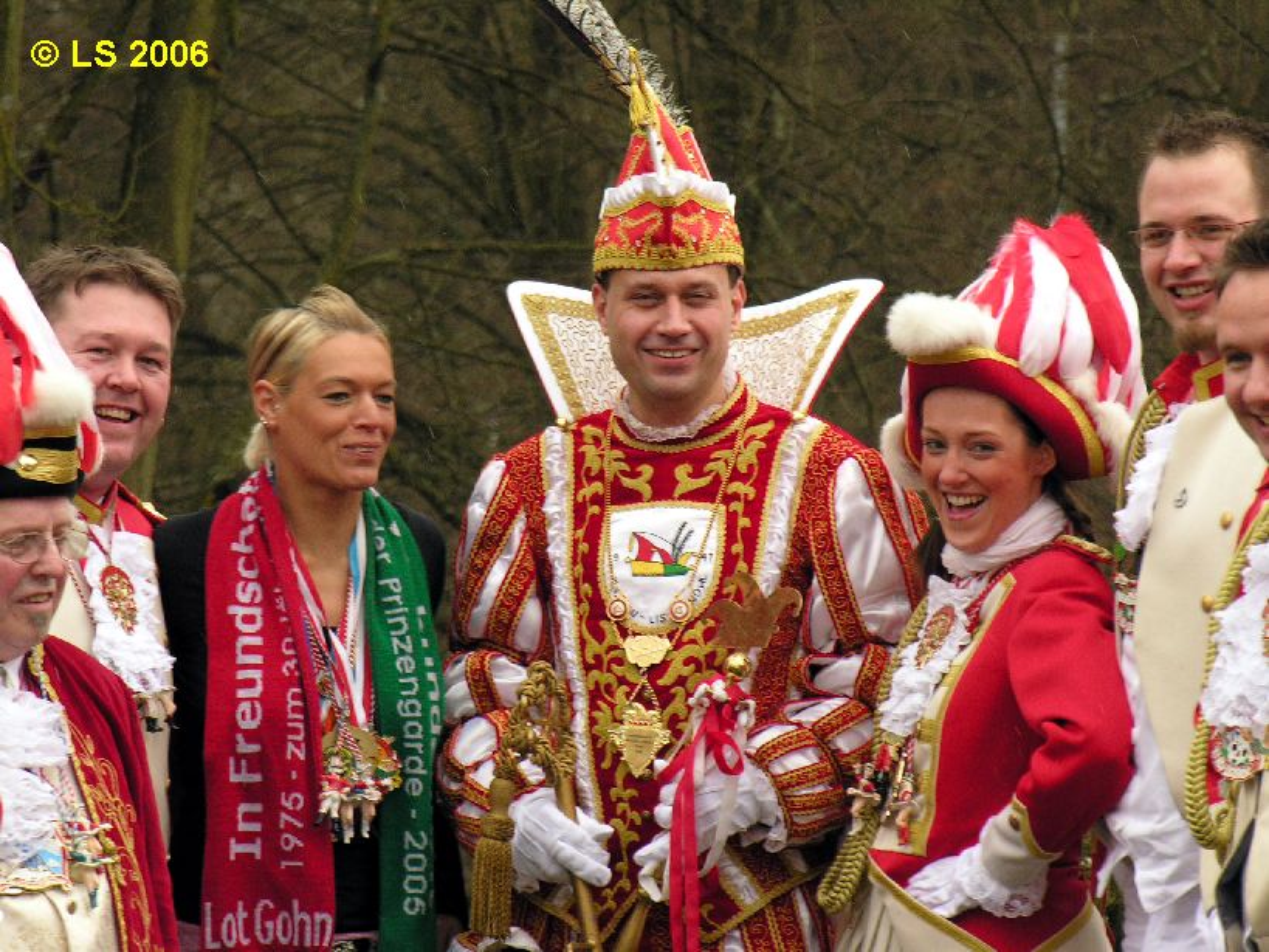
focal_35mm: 267
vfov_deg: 5.6
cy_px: 476
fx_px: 9787
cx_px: 634
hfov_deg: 7.4
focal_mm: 68
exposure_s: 1/60.3
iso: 100
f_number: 5.2
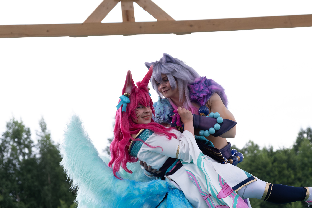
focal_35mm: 103
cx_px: 180
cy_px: 119
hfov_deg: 19.8
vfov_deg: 13.3
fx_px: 893
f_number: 4
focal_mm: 55
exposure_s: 1/1000
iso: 1000
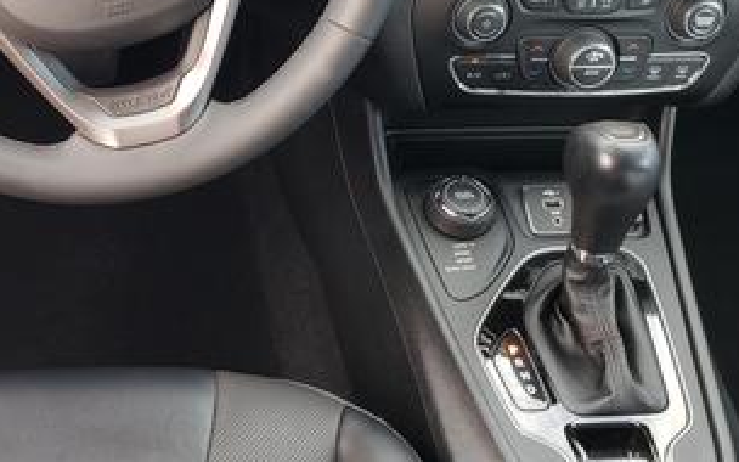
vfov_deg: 22.0
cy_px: 78
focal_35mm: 58
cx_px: 75
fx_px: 1168
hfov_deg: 33.3
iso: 100
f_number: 2.4
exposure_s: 1/60
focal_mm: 4.3
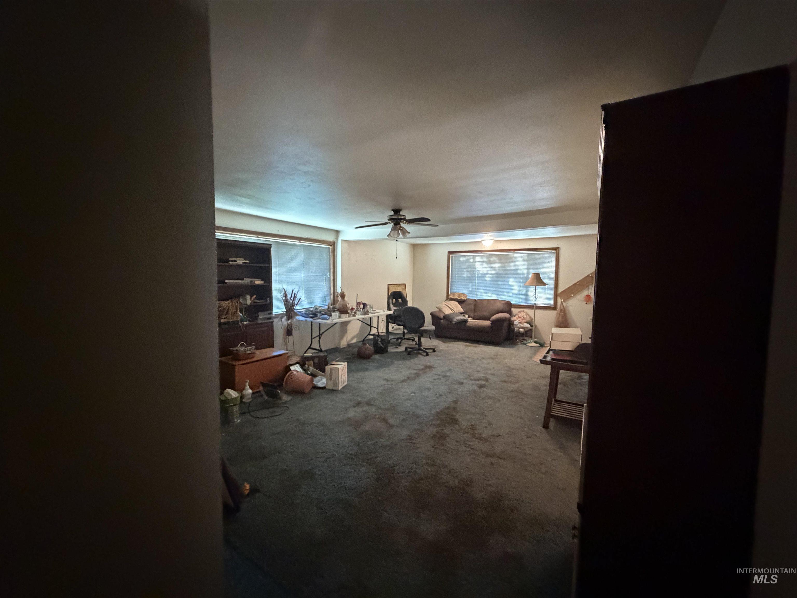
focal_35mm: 14
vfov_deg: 85.7
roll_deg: -1.0
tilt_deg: -4.2
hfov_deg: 102.1
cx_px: 398
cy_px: 299
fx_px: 322
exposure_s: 1/40
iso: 1250
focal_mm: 2.22
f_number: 2.2
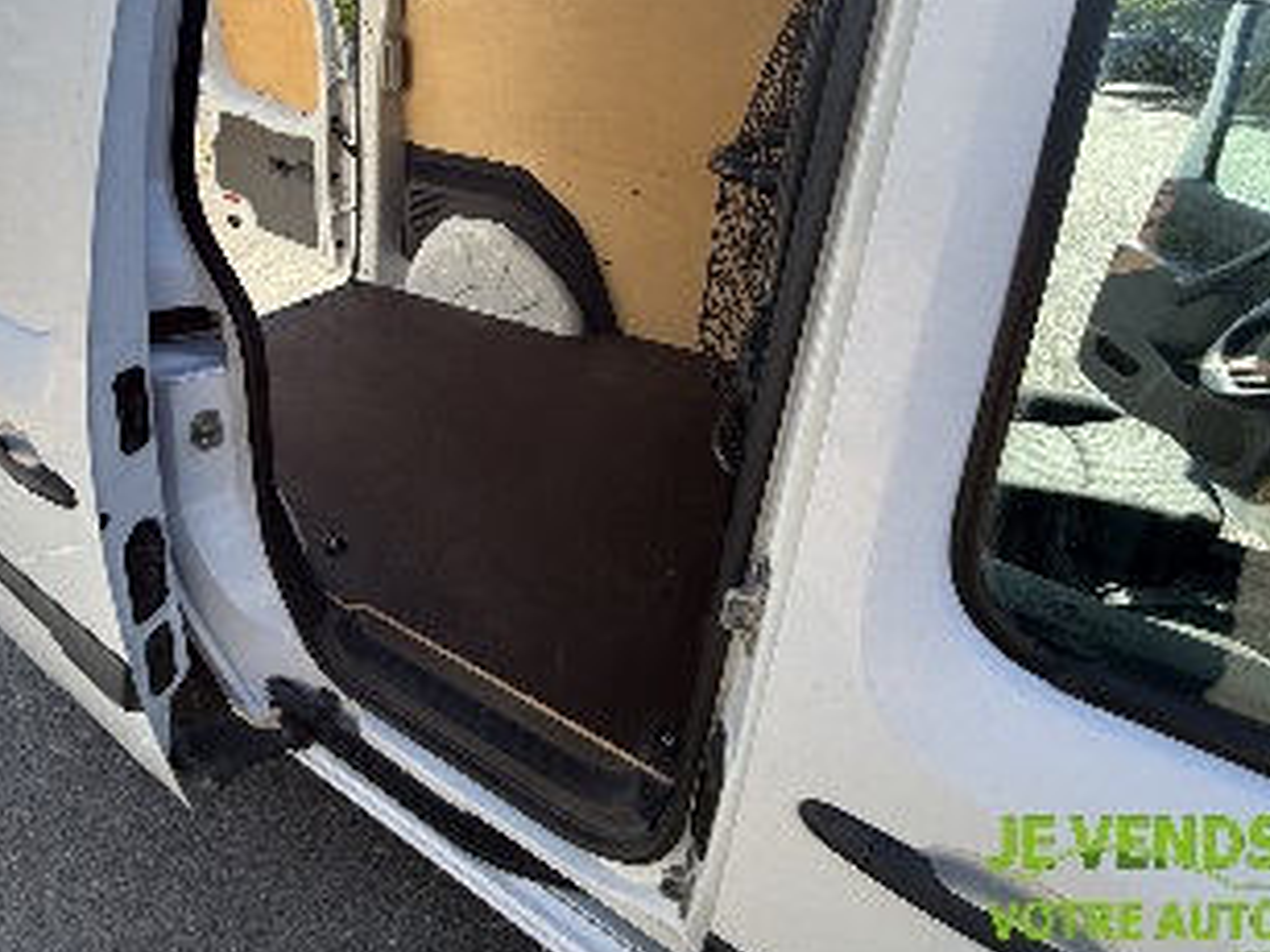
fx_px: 697
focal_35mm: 19
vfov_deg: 67.0
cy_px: 327
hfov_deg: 82.4
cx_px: 447
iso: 50
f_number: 2.2
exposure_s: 1/482
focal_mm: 2.22
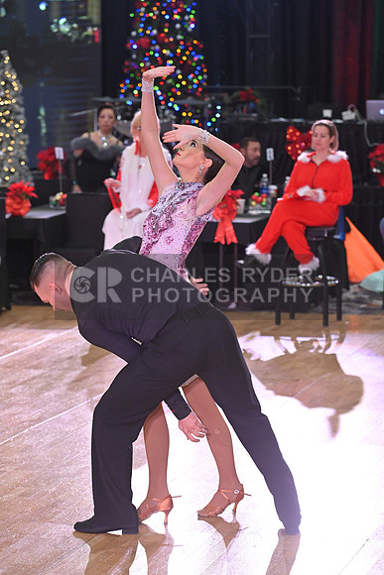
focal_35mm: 135
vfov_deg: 15.2
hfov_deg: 10.2
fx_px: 2159
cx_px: 192
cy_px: 288
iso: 3200
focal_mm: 135
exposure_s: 1/400
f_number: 5.6
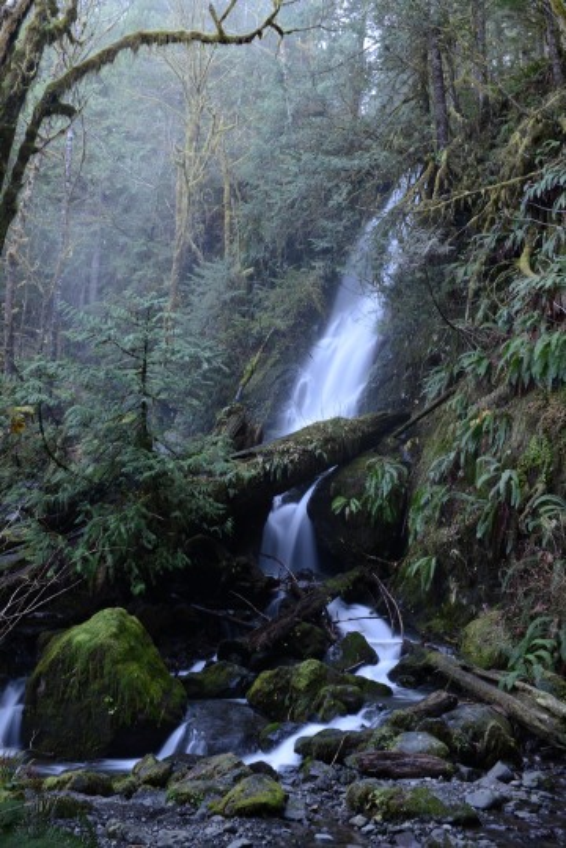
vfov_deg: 58.7
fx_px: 755
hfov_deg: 41.1
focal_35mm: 32
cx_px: 283
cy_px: 424
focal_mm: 32
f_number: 22
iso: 160
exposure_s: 3
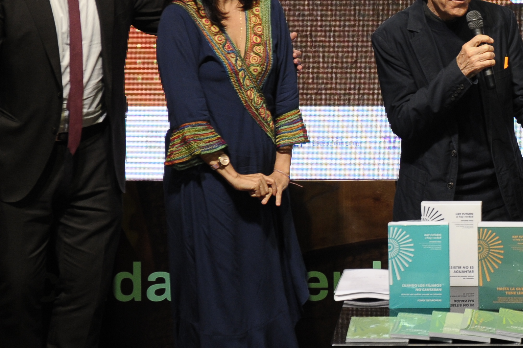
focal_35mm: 428
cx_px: 539
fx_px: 6214
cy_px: 74
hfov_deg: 4.8
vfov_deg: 3.2
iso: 1600
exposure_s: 1/250
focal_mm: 160
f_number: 2.8
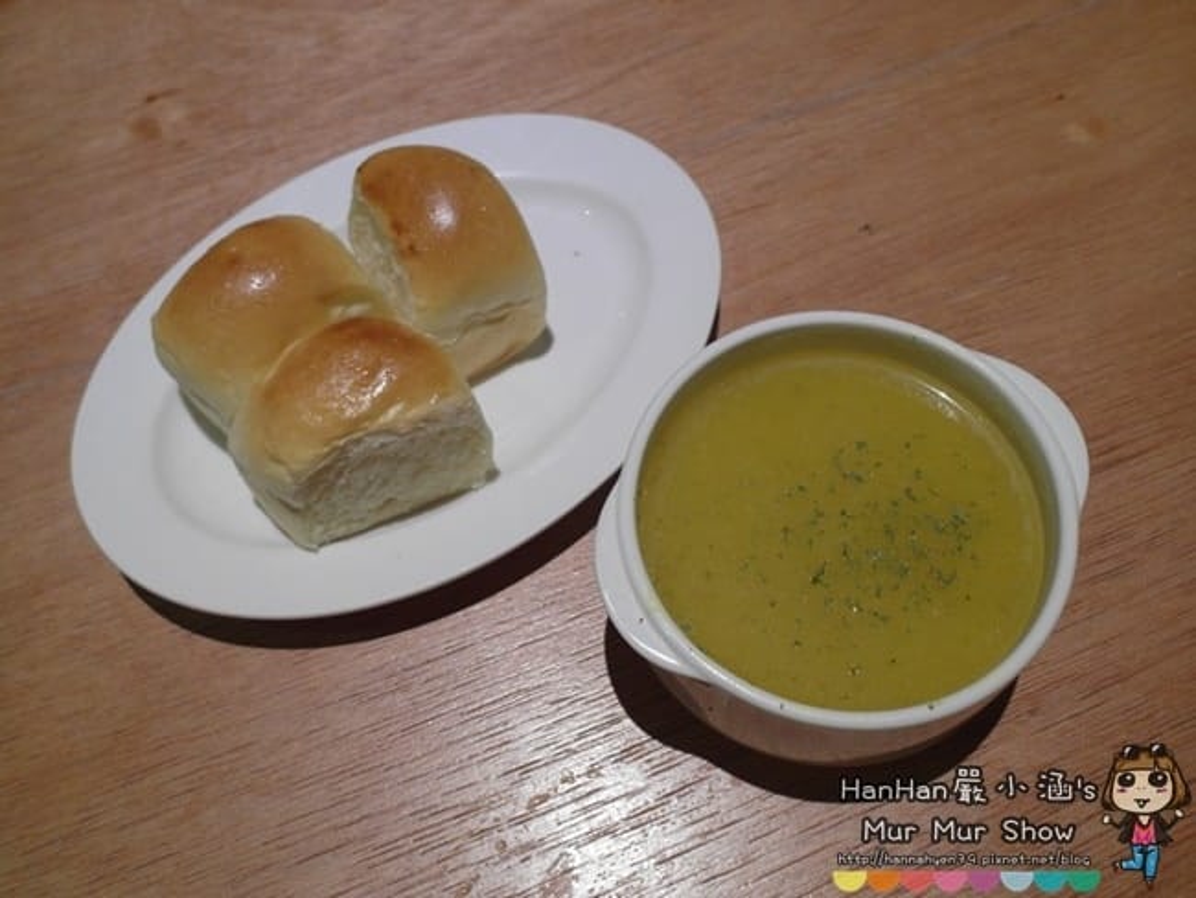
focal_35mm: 31
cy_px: 449
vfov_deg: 45.5
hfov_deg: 58.3
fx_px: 1071
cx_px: 598
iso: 200
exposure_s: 1/45
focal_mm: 6.7
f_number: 2.4
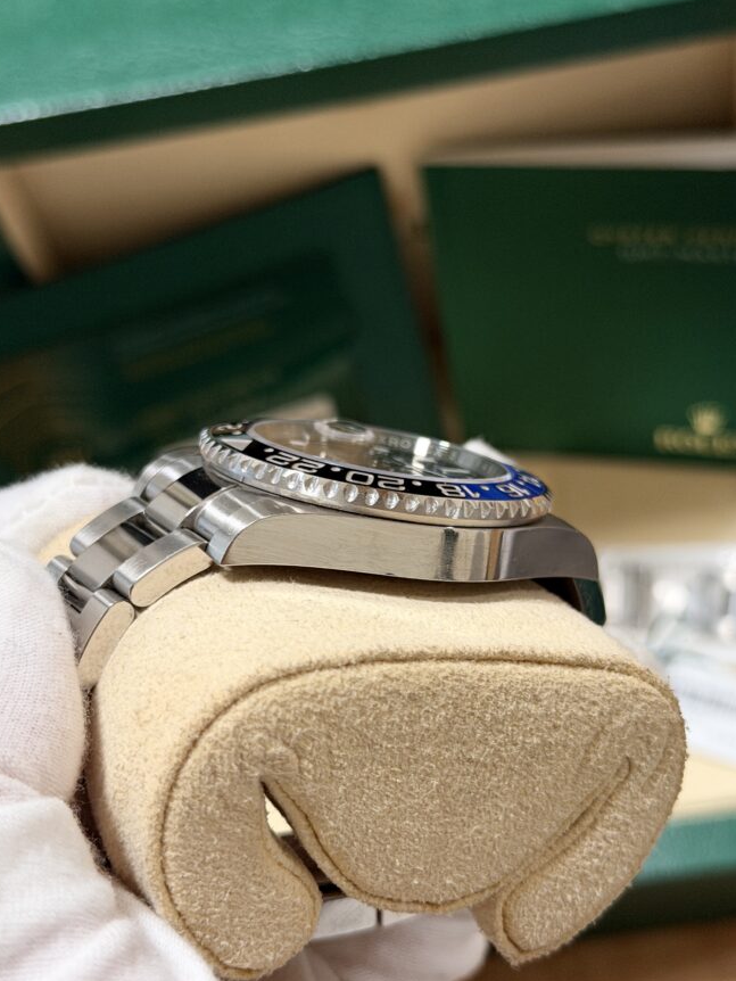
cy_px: 546
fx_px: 1615
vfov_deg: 33.7
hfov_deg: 25.7
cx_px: 392
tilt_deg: -61.8
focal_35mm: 57
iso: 200
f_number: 1.78
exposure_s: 1/40
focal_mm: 6.76
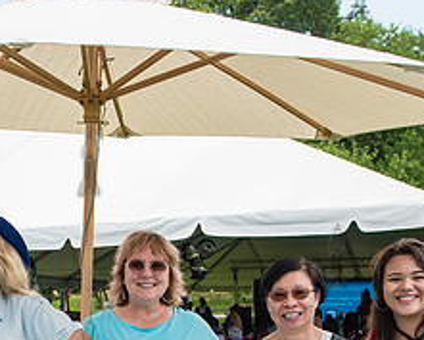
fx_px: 992
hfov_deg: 23.7
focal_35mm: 79
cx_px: 72
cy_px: 390
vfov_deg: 18.6
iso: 200
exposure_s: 1/500
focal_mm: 28
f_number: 5.6
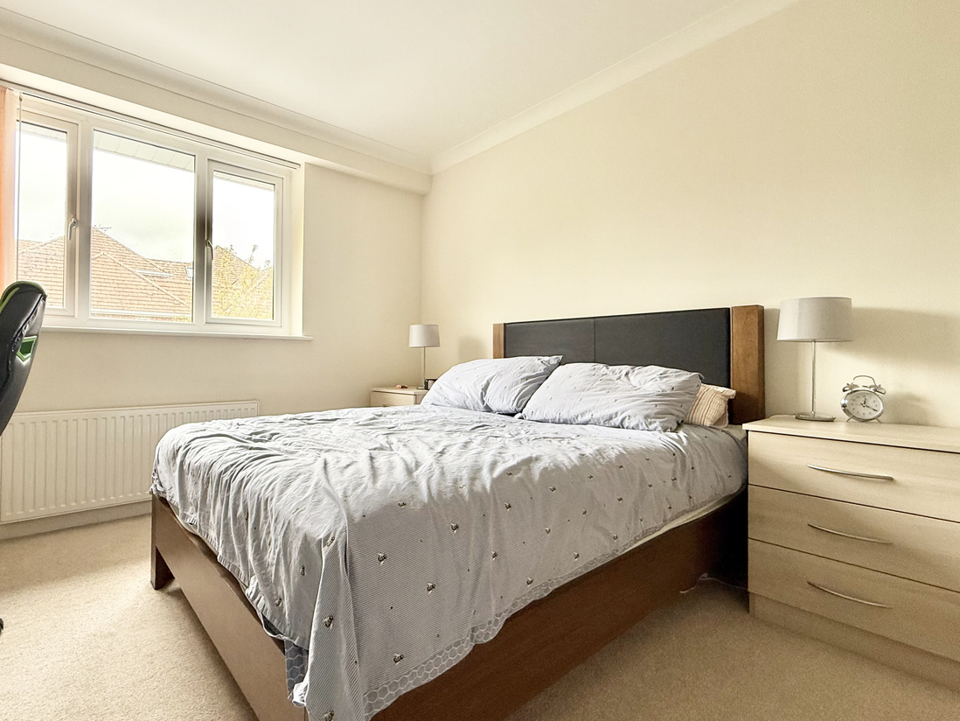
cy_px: 352
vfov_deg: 74.7
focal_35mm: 17
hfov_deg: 90.6
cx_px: 422
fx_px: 472
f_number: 2.2
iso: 100
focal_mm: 2.22
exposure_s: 1/99
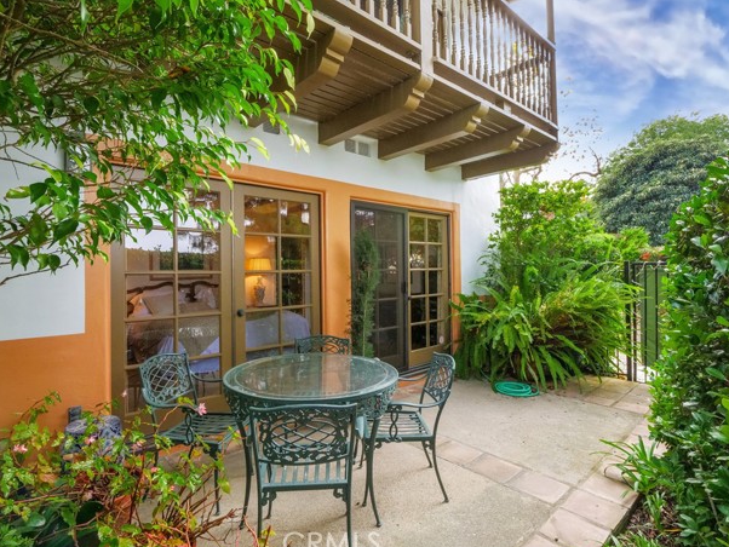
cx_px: 364
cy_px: 270
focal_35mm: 17
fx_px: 358
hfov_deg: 91.0
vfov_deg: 74.8
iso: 1000
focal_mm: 8
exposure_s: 1/50
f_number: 10
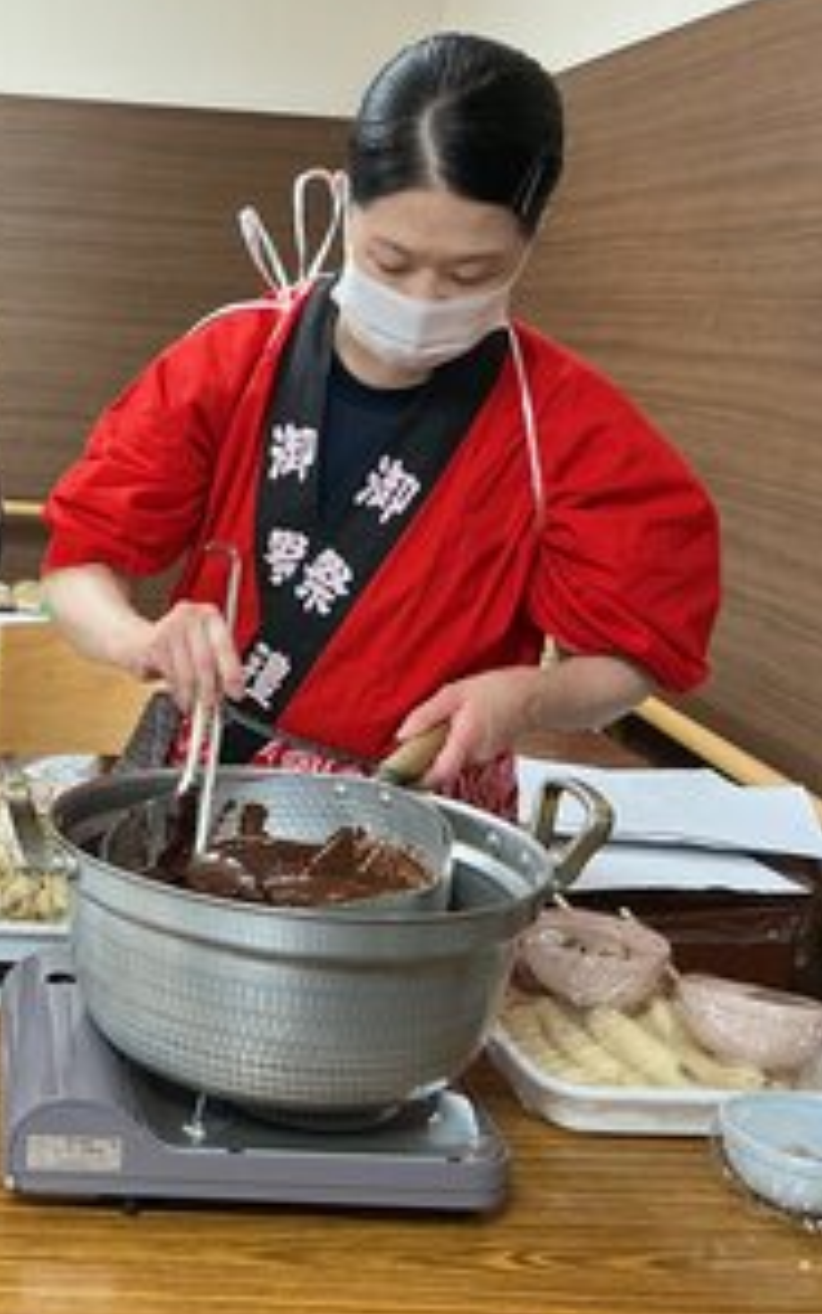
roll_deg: -3.8
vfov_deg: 42.6
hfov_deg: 26.3
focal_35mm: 47
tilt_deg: -11.3
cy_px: 626
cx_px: 45
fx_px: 1683
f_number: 1.8
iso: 80
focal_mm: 3
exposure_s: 1/60
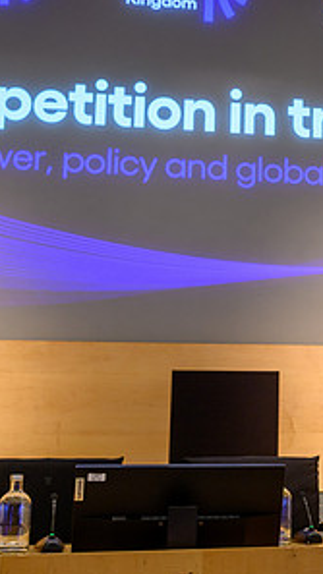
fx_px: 1097
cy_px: 235
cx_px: 416
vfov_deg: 29.3
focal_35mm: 72
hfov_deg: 15.9
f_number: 2.8
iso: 900
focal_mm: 35
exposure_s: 1/160
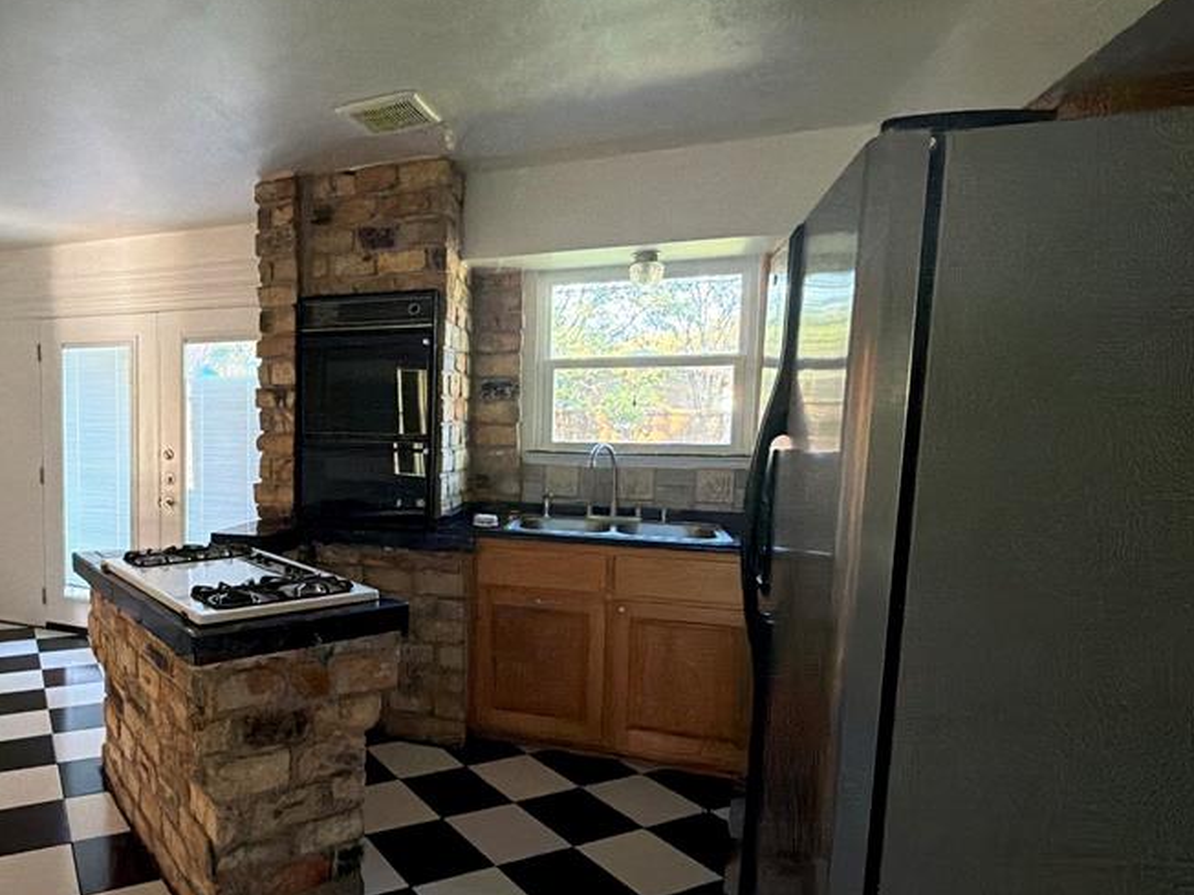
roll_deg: +0.5
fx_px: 759
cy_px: 472
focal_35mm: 22
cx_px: 291
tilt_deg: -3.6
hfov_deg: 70.9
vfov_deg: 61.0
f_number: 2.2
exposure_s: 1/60
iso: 1000
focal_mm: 2.22
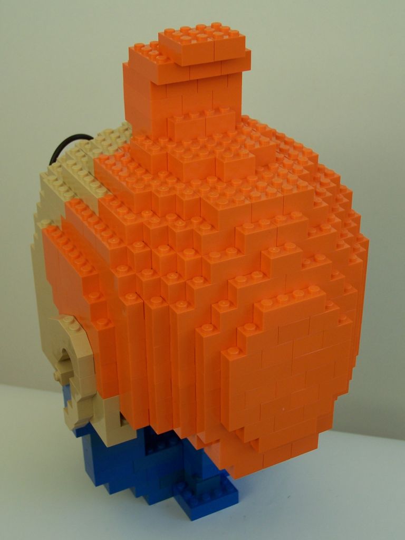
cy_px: 270
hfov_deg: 24.8
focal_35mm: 59
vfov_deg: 32.7
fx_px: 920
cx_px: 202
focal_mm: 9.8
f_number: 3.1
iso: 80
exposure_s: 1/180
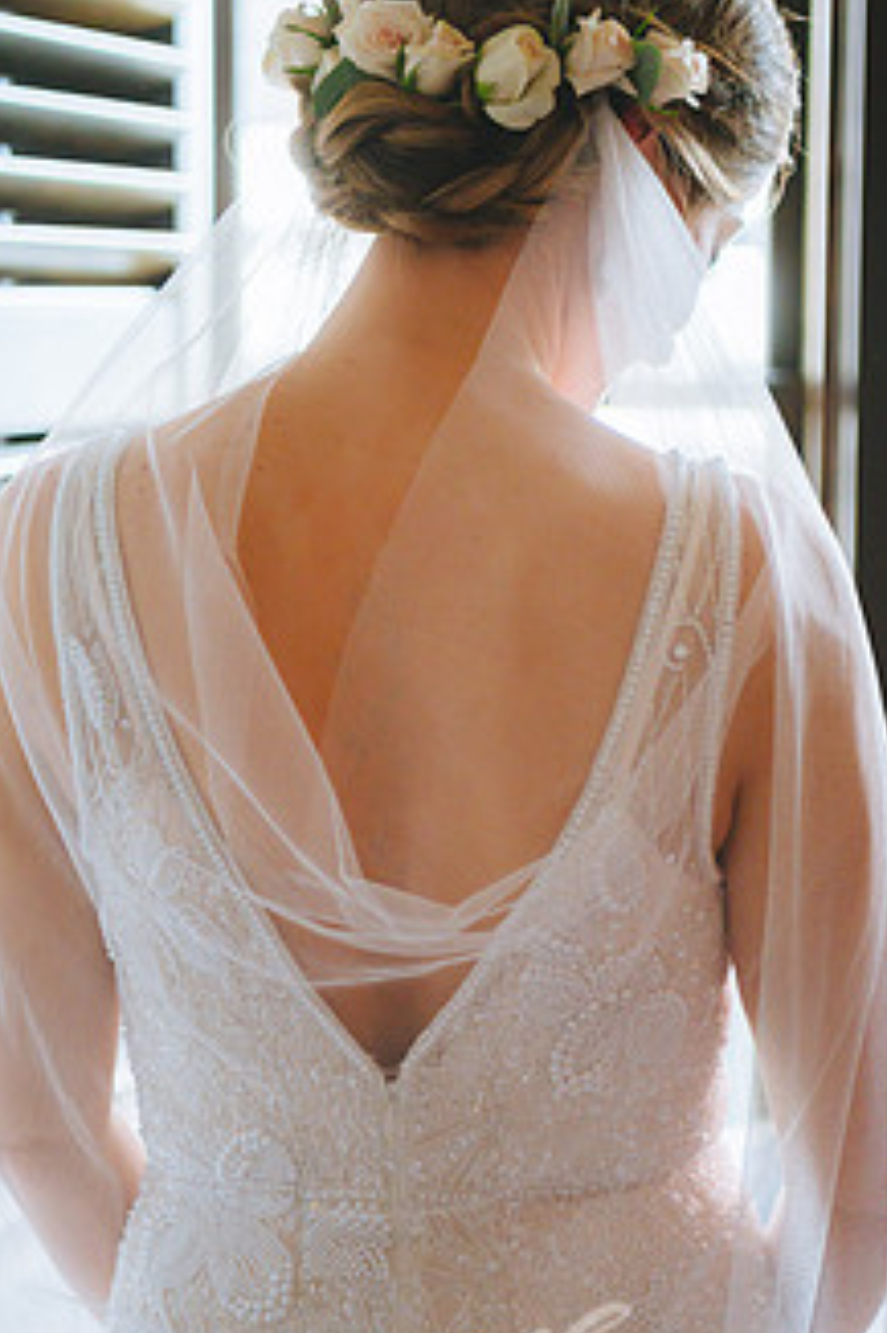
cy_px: 671
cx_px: 509
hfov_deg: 17.0
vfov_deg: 25.4
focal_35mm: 80
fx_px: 2960
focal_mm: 58
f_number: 2.8
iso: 1600
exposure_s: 1/400
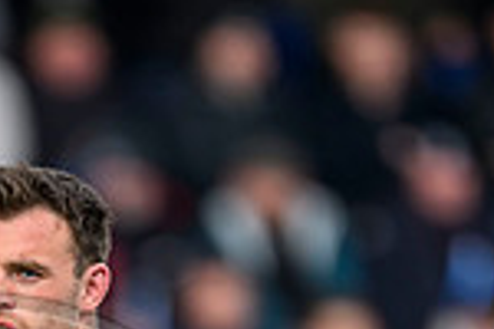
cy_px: 627
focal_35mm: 2164
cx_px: -30
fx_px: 29693
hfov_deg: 1.0
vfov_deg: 0.6
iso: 500
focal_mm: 560
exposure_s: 1/1600
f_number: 4
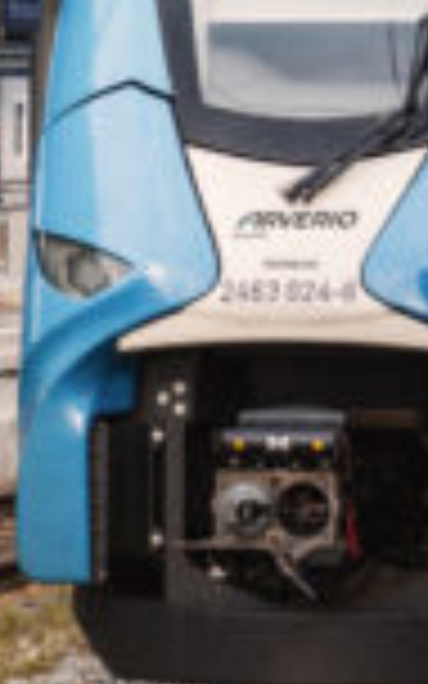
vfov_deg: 7.3
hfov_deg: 4.5
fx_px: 5375
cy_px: 18
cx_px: 561
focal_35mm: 288
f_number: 5
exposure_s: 1/1600
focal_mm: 70
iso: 640
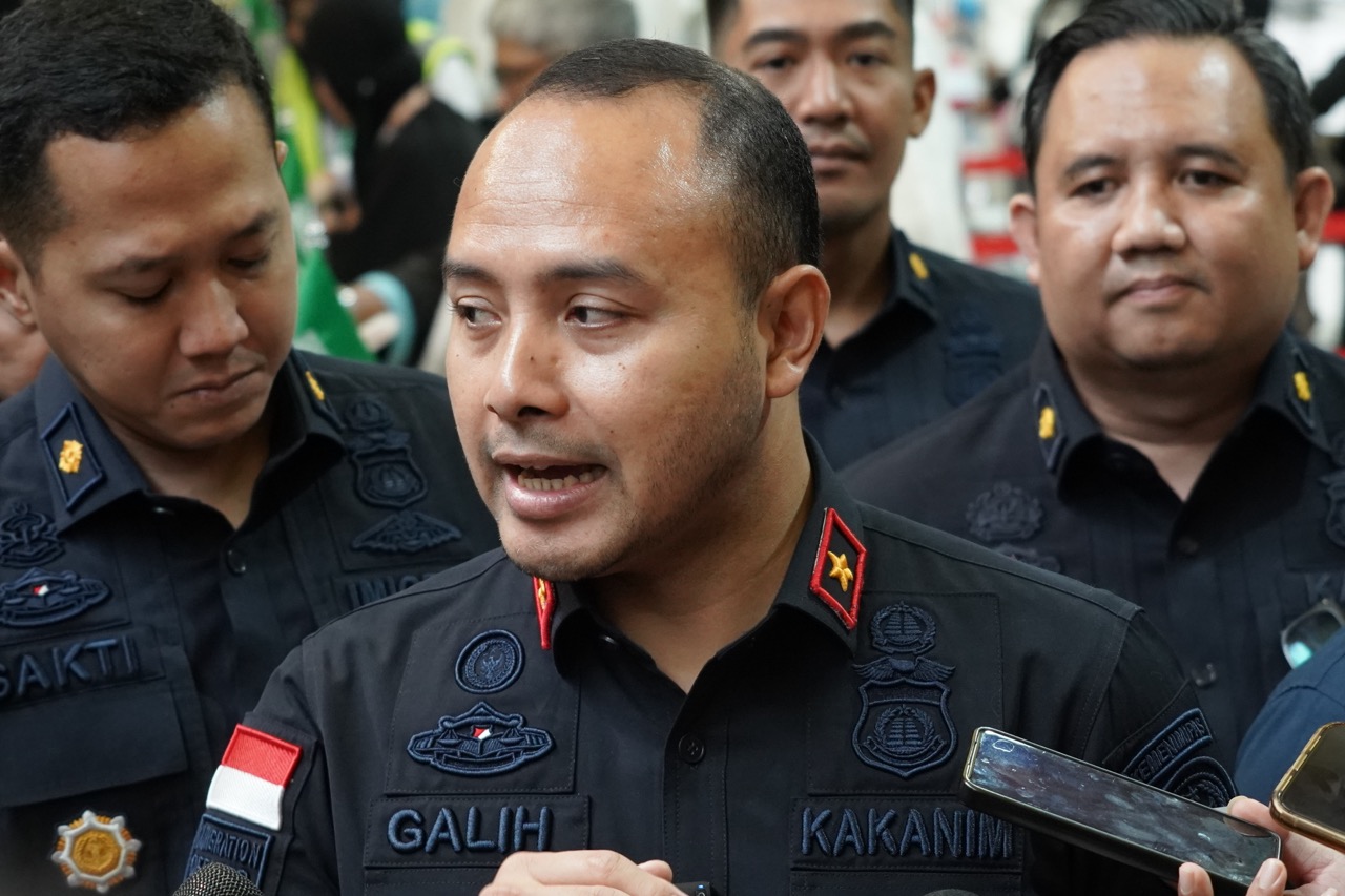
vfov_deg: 11.1
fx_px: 4595
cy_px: 448
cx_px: 672
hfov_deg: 16.7
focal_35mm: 123
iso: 4000
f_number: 5.6
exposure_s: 1/80
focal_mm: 82
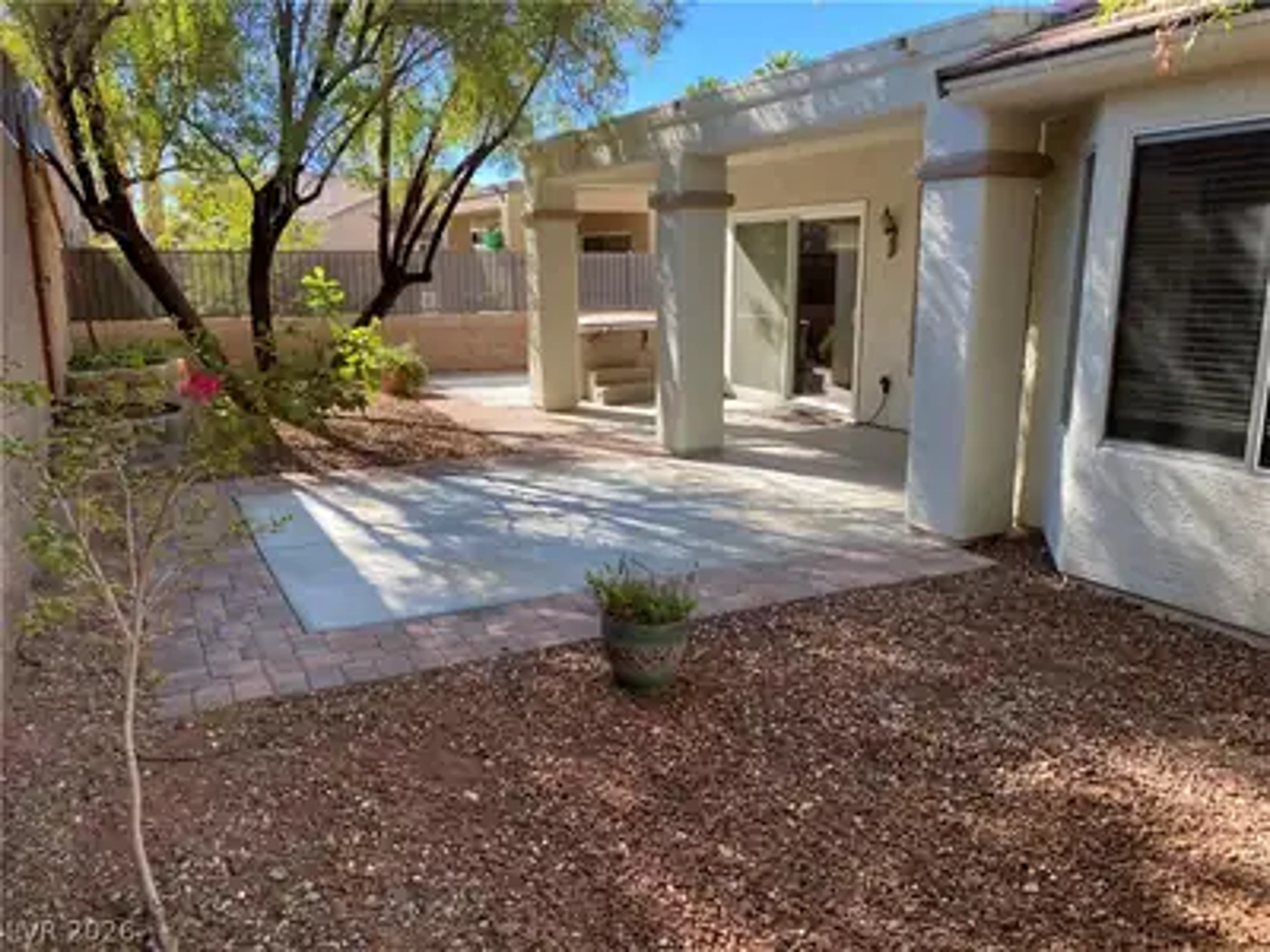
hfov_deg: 67.3
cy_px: 476
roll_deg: +0.3
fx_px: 954
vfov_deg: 53.1
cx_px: 635
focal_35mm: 26
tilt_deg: -12.2
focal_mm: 4.25
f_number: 1.8
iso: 32
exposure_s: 1/477
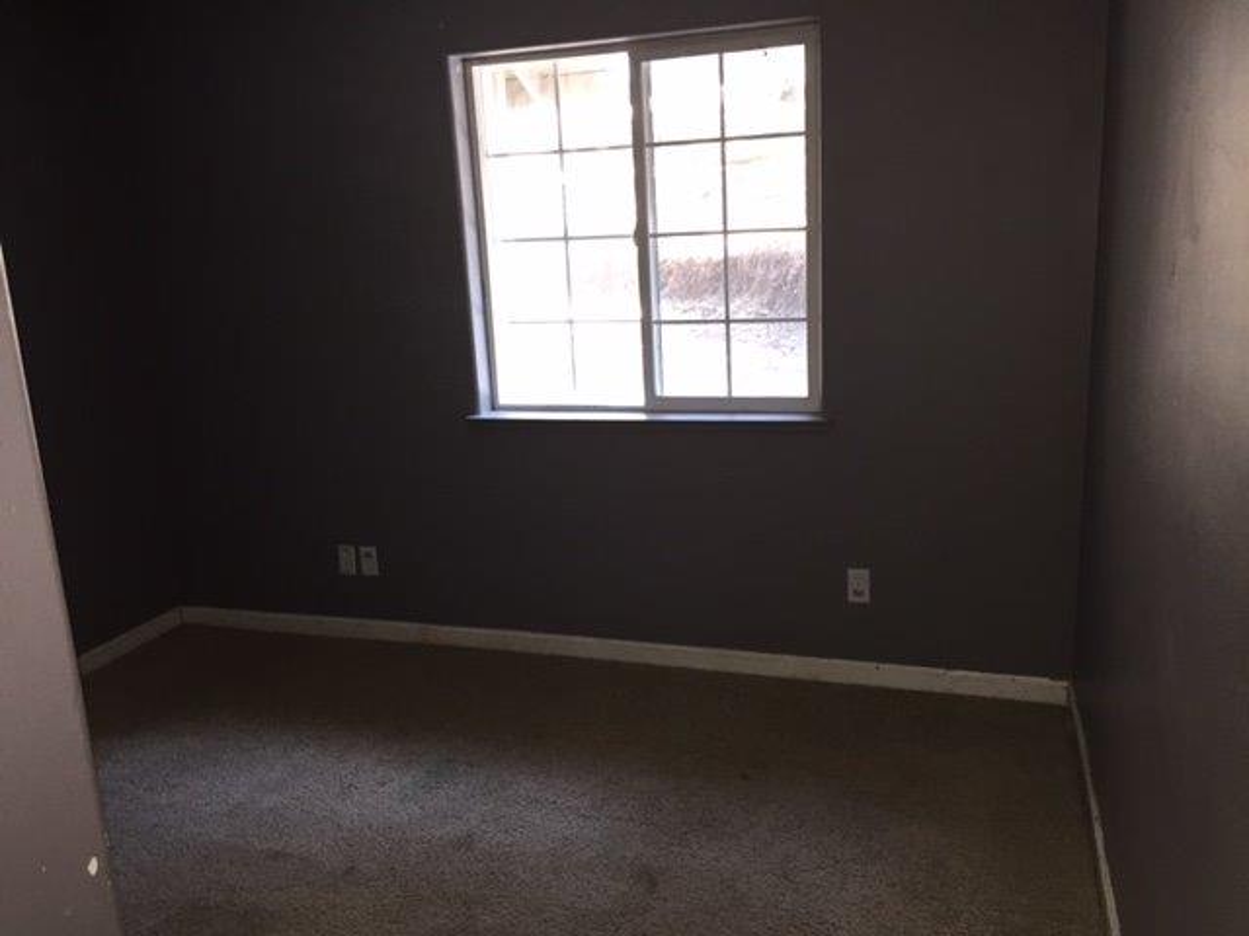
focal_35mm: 29
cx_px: 624
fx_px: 1046
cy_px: 468
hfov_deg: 61.7
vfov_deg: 48.2
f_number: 2.2
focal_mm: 4.15
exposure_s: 1/24
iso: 160
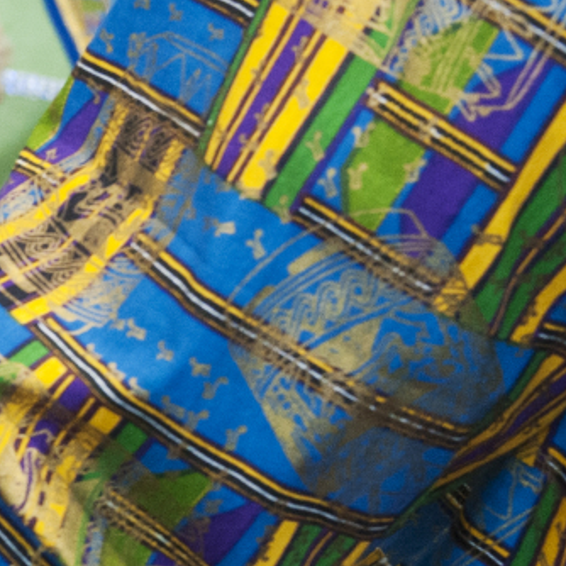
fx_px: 3385
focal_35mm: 183
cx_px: -642
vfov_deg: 9.4
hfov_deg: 8.9
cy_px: 679
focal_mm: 45
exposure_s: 1/125
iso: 2000
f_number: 7.1
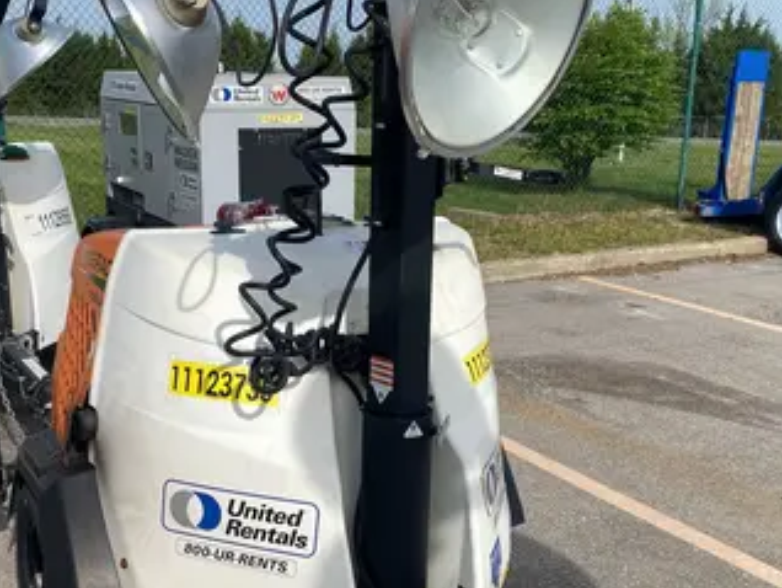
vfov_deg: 32.0
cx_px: 349
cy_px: 387
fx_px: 1017
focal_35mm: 45
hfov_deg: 42.0
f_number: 1.8
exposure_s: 1/2817
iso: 32
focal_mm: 4.25
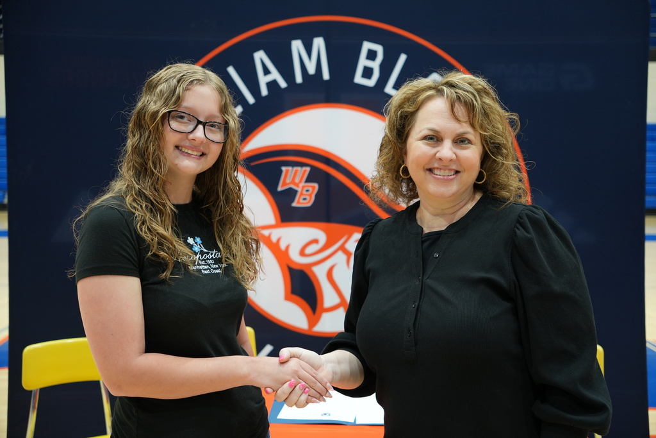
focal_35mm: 45
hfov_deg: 43.2
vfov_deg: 29.6
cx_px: 328
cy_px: 219
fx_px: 828
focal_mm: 30.3
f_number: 2.8
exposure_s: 1/60
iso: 400
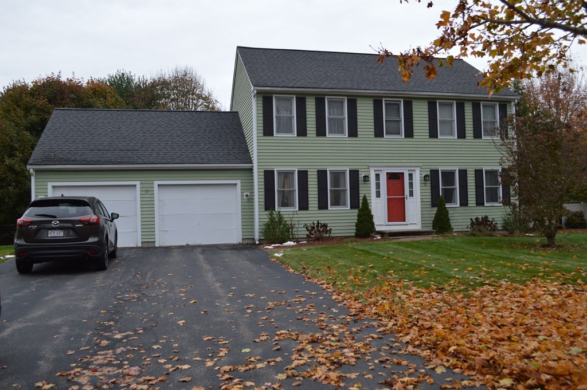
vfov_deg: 43.5
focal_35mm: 30
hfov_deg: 62.0
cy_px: 195
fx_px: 489
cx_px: 294
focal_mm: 20
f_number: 5
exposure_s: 1/100
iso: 400
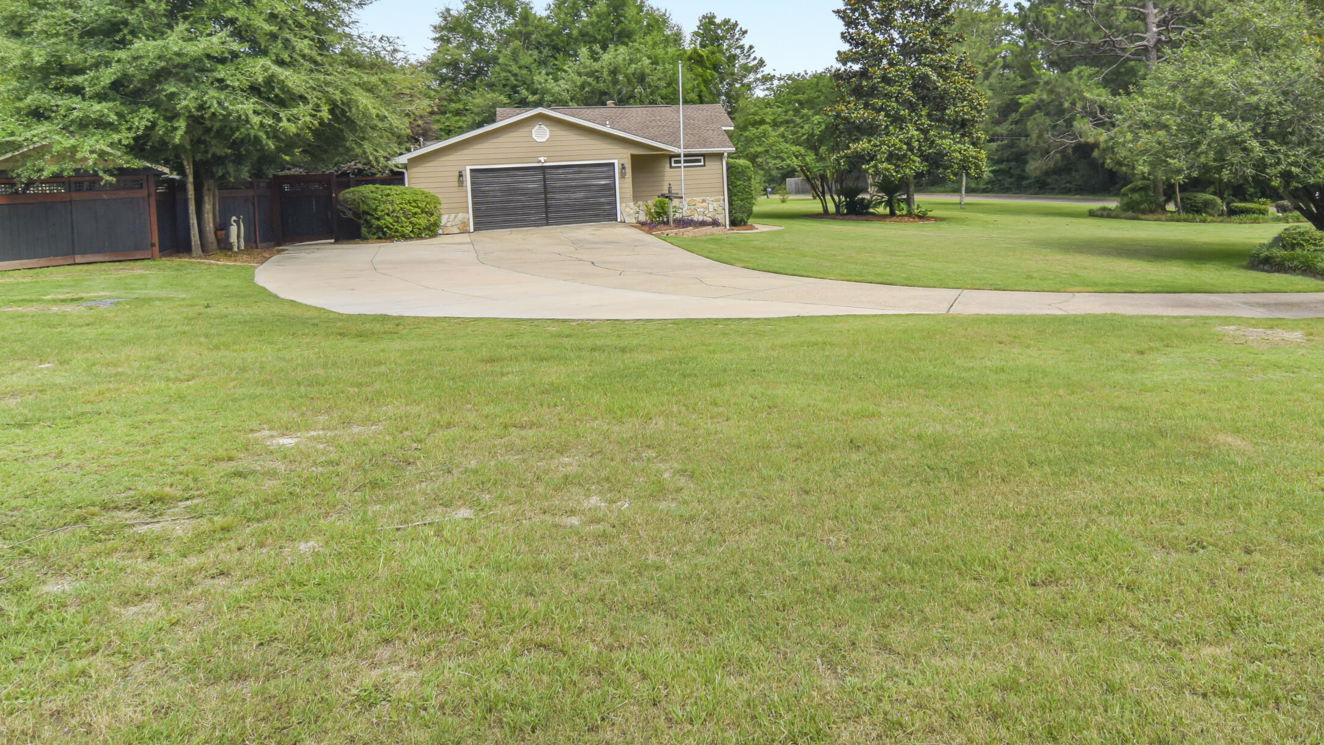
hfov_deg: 76.0
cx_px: 804
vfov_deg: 46.5
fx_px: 833
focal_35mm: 24
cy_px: 188
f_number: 9
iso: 200
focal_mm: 11
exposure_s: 1/320
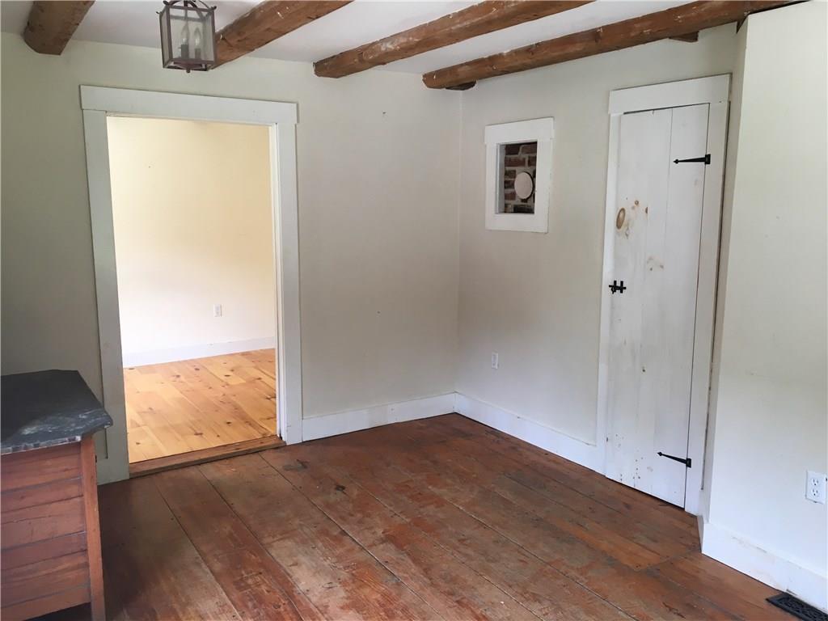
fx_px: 694
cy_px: 310
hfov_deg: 61.7
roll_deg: -0.3
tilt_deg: -9.9
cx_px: 414
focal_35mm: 29
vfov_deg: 48.2
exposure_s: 1/40
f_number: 2.2
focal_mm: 4.15
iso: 32
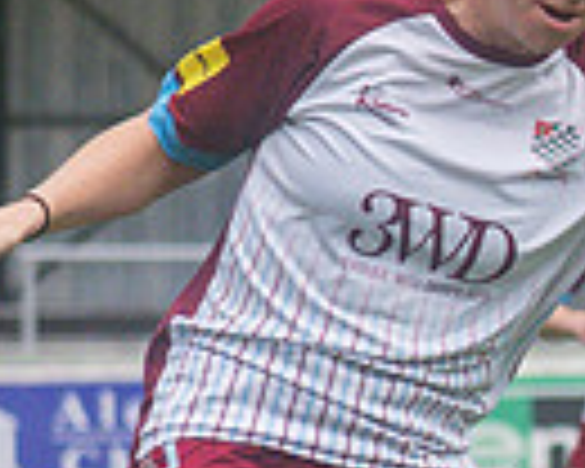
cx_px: 1165
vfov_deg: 1.2
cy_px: 535
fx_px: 22941
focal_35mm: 1325
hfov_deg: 1.5
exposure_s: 1/1000
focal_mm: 120
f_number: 4
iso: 560
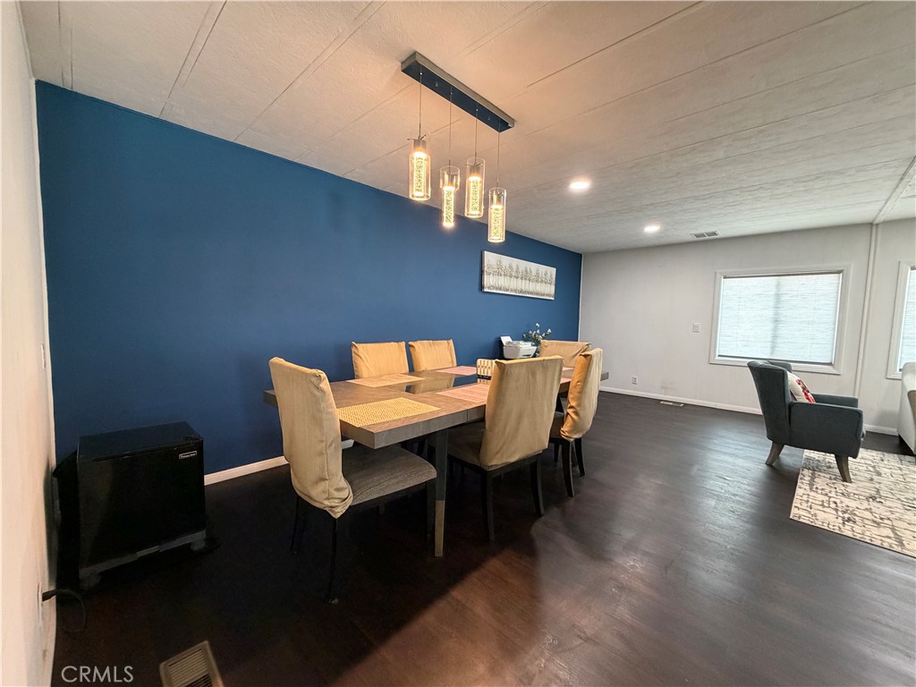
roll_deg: -1.0
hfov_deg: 102.1
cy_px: 344
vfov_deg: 85.7
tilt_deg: -3.3
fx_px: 370
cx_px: 458
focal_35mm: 14
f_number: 2.2
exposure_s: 1/60
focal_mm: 2.22
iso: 400
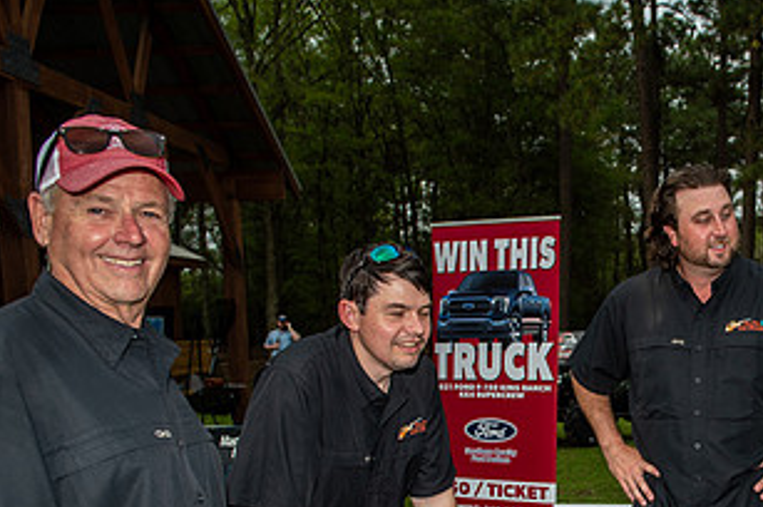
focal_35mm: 51
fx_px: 1080
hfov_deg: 37.2
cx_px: 636
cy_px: 460
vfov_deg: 25.6
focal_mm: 27
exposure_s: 1/320
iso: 320
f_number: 5.6
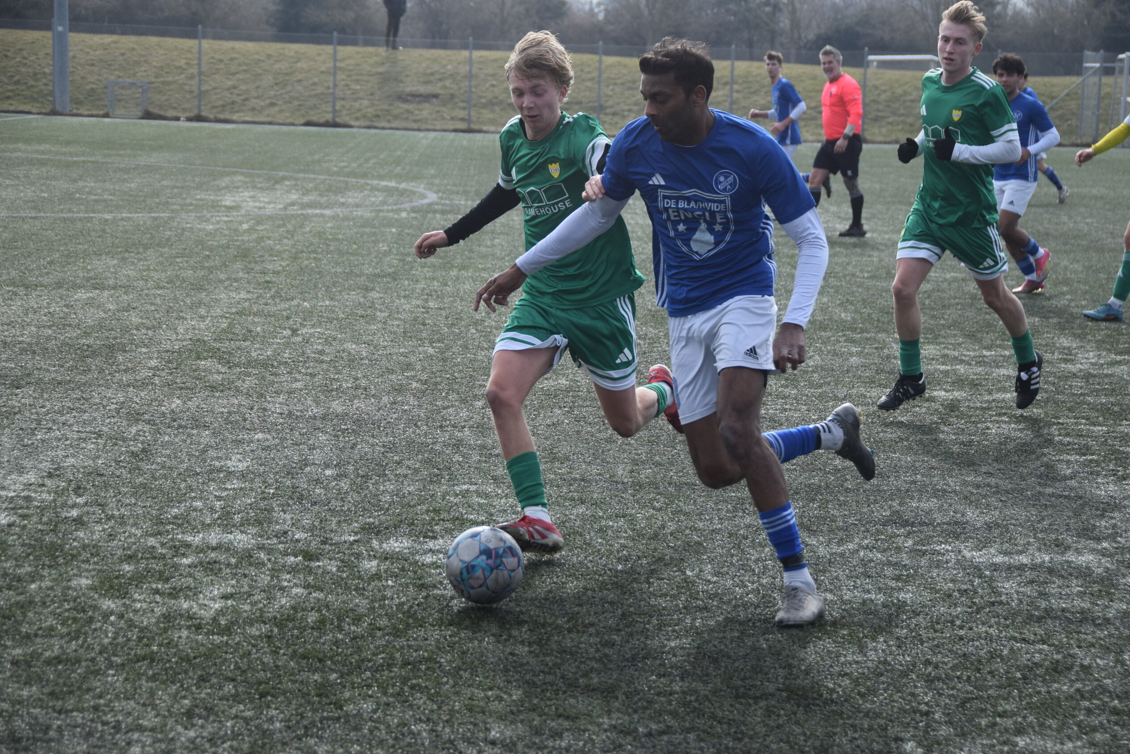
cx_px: 567
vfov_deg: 13.9
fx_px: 3092
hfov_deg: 20.7
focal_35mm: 99
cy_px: 375
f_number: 5.6
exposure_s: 1/1250
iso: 400
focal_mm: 65
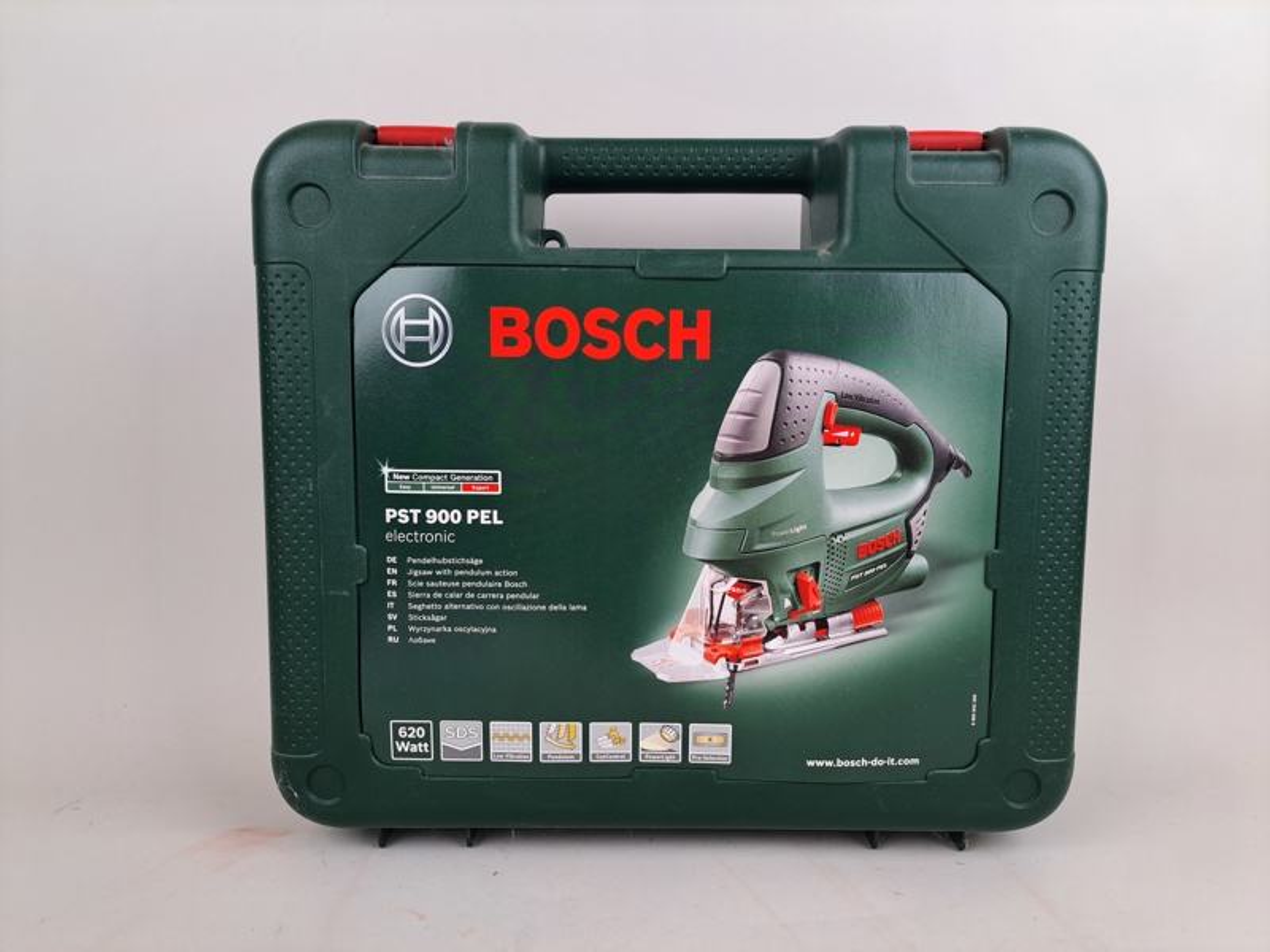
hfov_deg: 71.6
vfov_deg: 56.8
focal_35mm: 24
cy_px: 476
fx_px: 881
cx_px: 635
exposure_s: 1/100
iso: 50
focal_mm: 5.23
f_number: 1.8
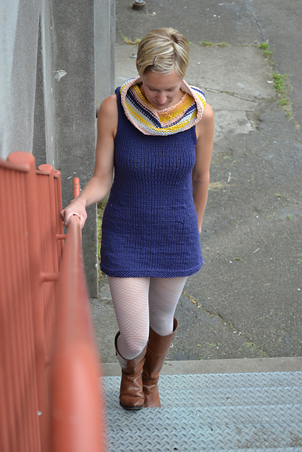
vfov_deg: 24.6
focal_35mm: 82
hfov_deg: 16.6
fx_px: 1037
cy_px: 226
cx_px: 151
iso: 400
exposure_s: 1/80
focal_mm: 55
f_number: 5.6
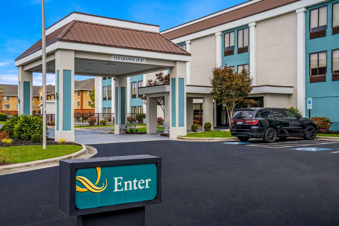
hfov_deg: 54.4
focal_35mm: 35
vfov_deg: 37.9
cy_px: 113
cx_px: 170
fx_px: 330
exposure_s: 1/250
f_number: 8
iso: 200
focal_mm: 35
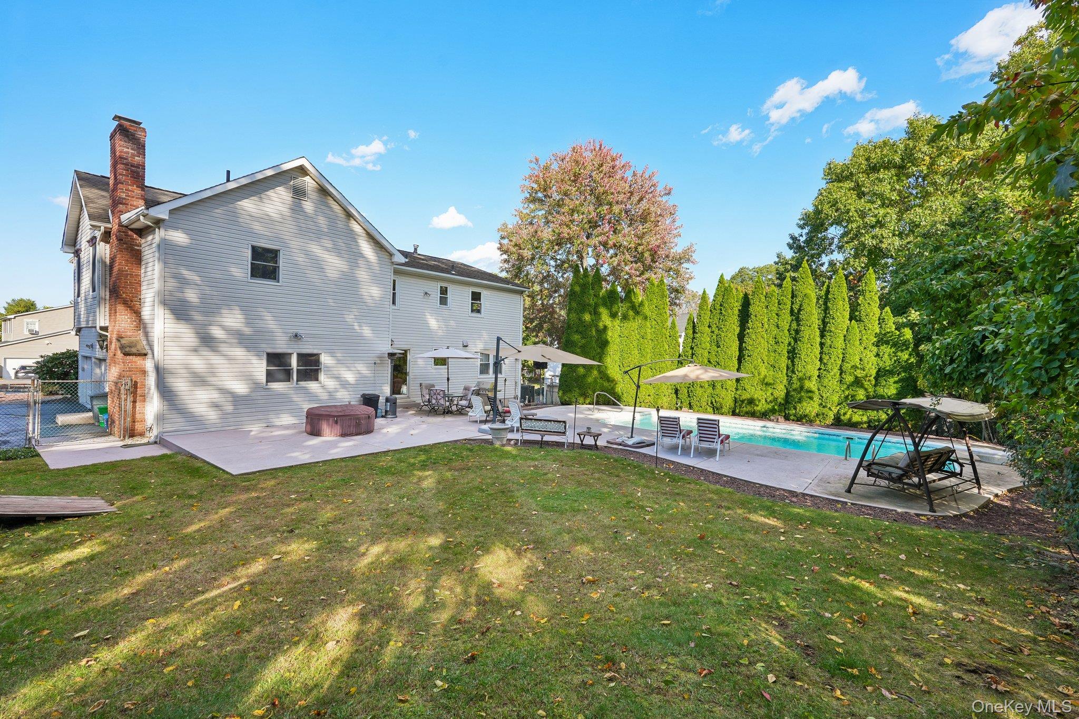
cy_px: 360
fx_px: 479
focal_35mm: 16
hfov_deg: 96.7
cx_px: 540
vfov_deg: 73.7
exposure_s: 1/100
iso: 100
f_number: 8
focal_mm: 16
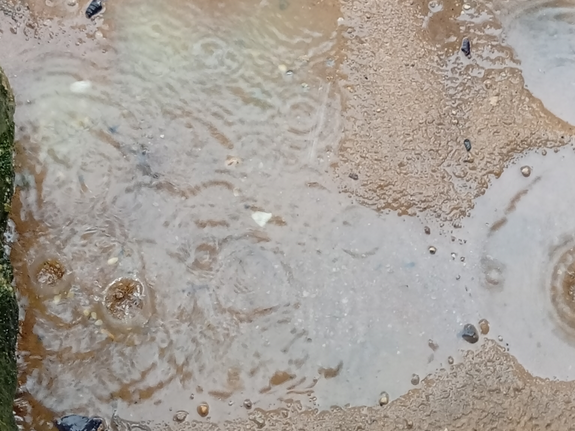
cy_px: 56
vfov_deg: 20.1
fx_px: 1196
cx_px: 287
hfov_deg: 27.0
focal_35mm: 72
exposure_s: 1/50
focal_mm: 3.84
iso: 111
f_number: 1.8
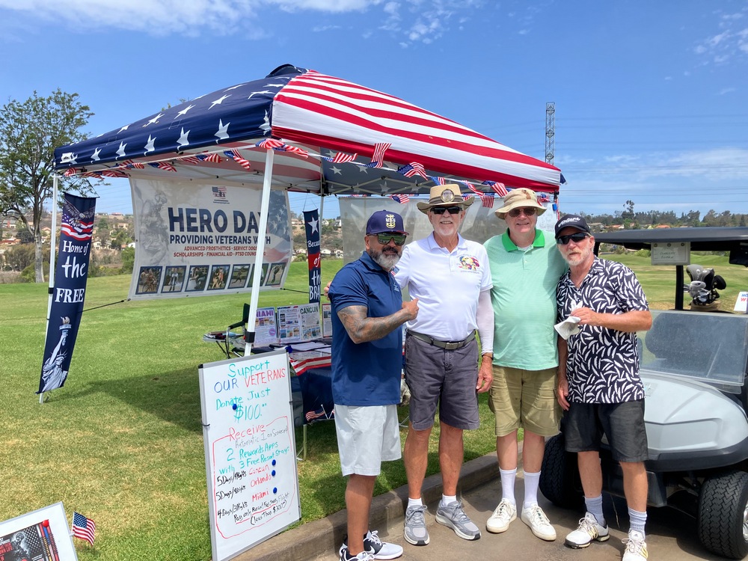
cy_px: 280
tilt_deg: -1.1
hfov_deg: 63.4
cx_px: 374
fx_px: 605
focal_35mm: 28
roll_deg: -0.7
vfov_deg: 49.7
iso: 32
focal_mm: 3.99
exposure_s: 1/2315
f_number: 1.8
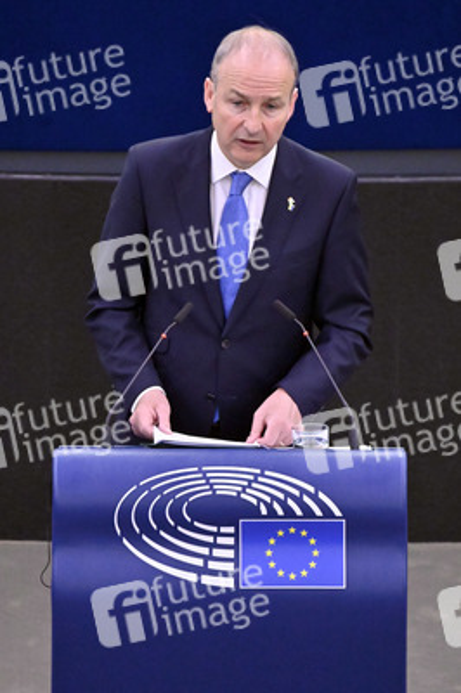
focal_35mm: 600
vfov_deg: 3.4
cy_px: 346
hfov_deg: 2.3
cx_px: 230
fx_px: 11544
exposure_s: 1/500
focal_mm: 600
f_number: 6.3
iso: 8000
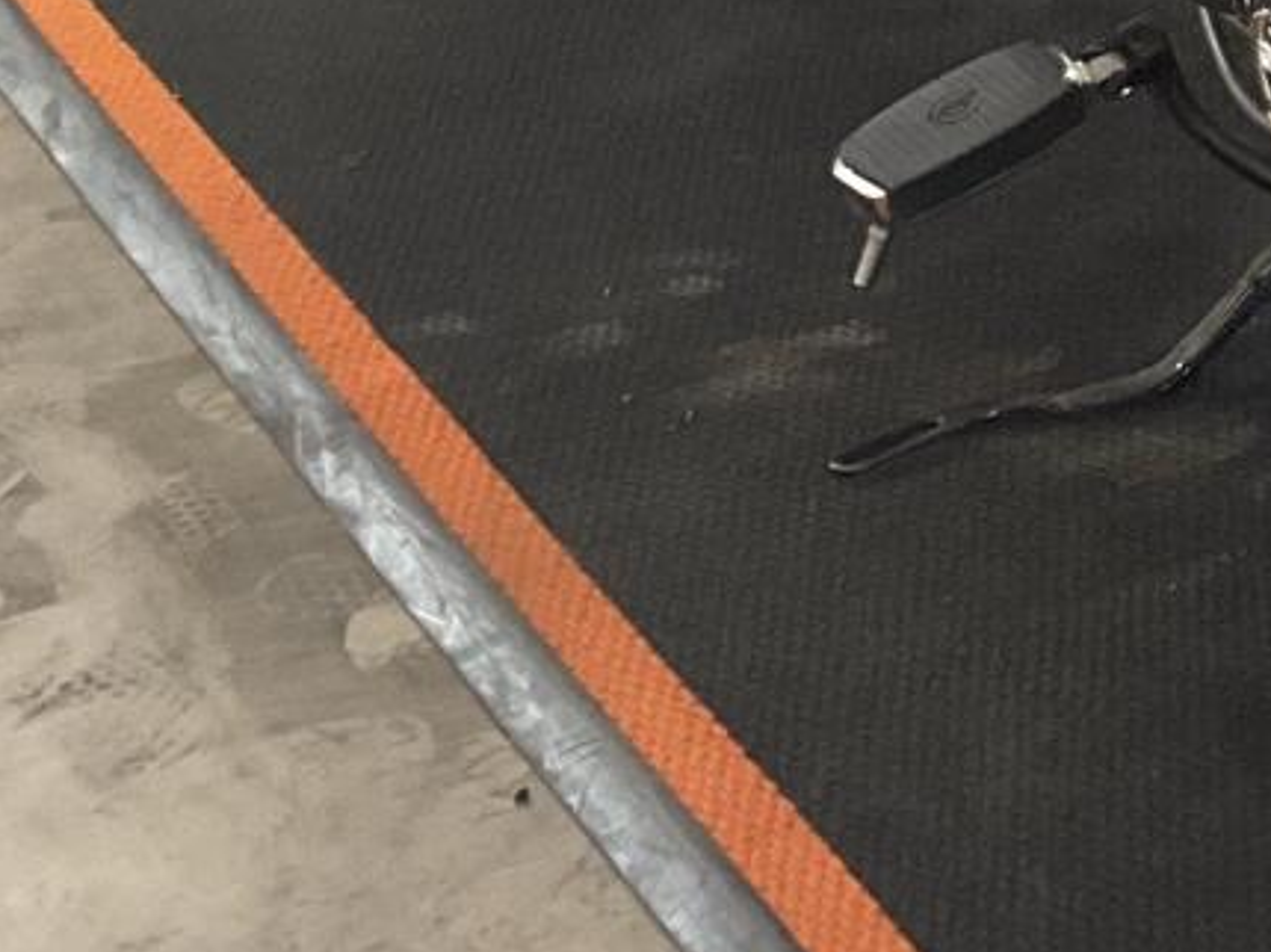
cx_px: 1720
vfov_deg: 10.6
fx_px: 4954
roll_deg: +2.5
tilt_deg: -19.3
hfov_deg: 14.0
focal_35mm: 135
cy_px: -446
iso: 100
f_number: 1.8
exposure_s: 1/50
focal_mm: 3
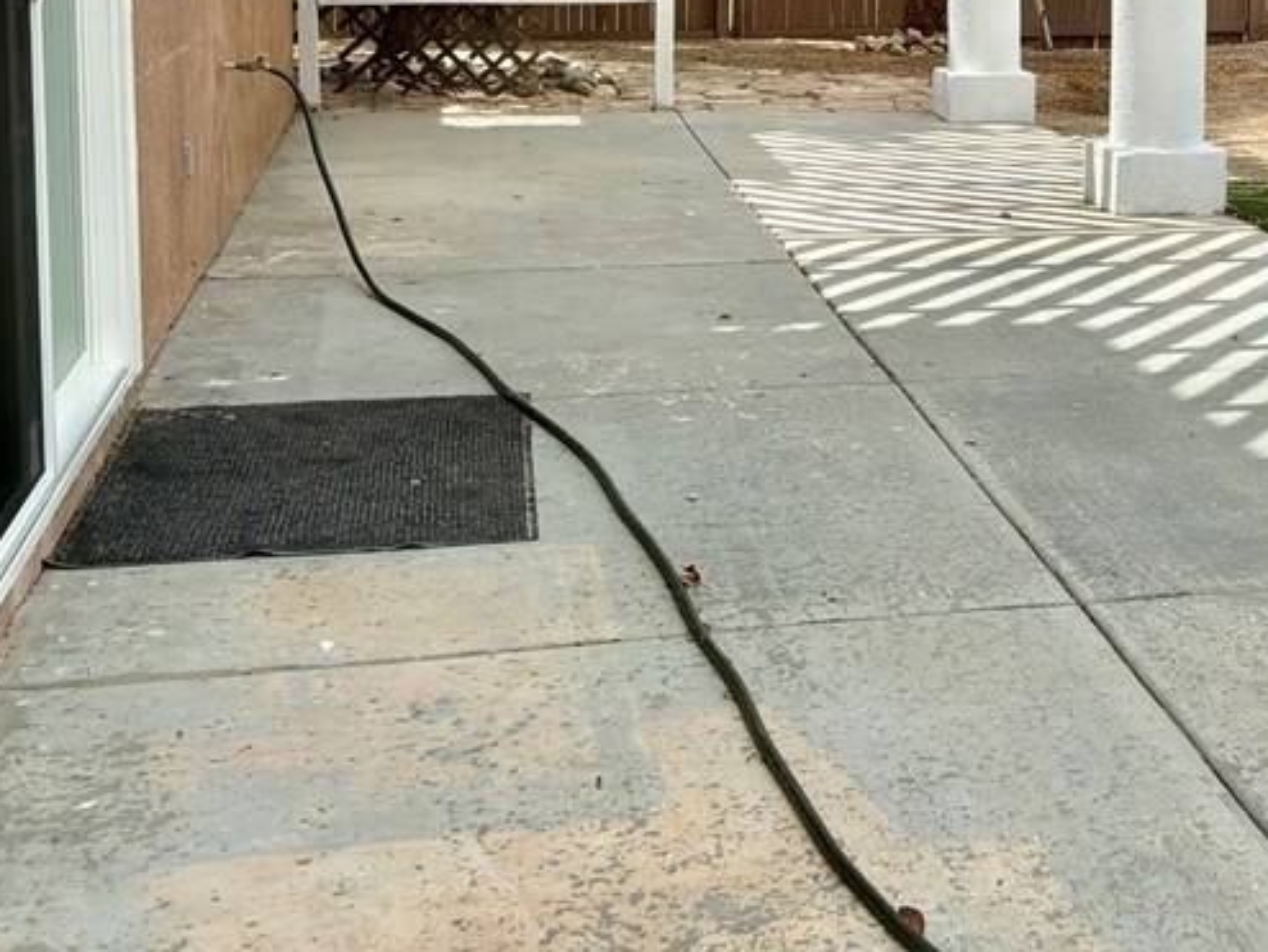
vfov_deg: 24.4
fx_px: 2126
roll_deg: -0.4
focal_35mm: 58
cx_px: 1093
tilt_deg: -4.7
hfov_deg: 31.9
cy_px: 51
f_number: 1.8
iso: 25
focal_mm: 3
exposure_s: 1/1311
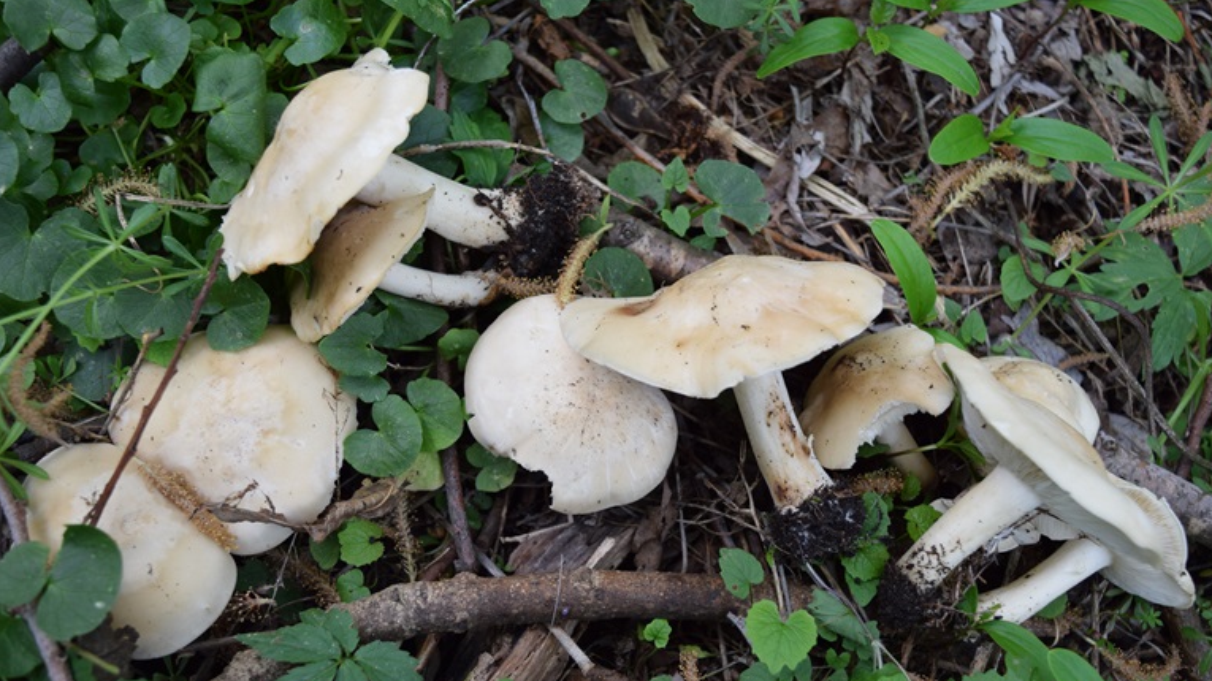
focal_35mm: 41
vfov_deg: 29.0
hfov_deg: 49.4
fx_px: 1317
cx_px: 605
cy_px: 350
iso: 400
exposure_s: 1/125
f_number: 5.6
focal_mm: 26
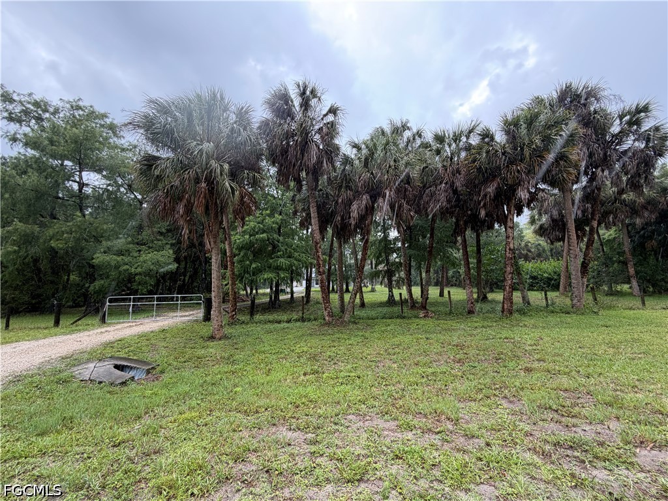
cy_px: 250
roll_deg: +2.2
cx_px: 334
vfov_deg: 85.7
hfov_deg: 102.1
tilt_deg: +6.3
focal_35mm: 14
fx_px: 270
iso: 40
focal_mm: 2.22
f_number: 2.2
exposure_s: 1/238
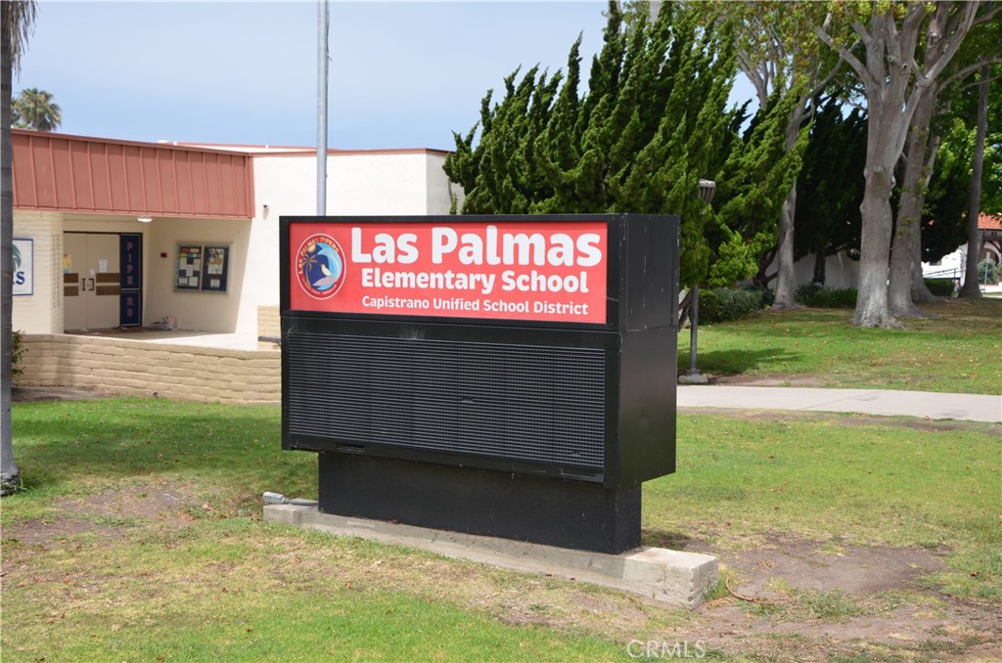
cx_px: 501
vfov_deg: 26.4
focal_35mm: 51
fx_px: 1416
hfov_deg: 39.0
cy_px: 332
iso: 100
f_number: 7.1
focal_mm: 34
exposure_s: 1/250
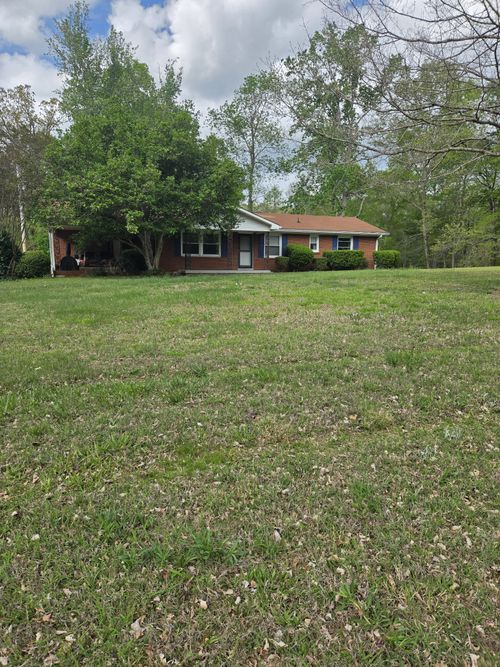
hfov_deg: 58.9
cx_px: 250
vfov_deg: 73.9
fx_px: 443
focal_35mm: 23
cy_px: 334
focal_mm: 5.4
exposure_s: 1/2921
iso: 64
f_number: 1.8
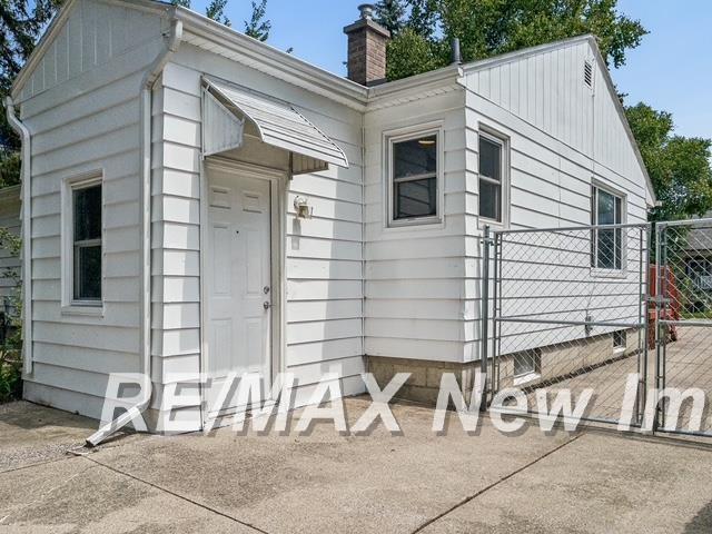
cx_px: 356
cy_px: 267
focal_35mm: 26
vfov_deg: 53.1
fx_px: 535
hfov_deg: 67.3
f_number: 1.6
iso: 50
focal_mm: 4.2
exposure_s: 1/14900
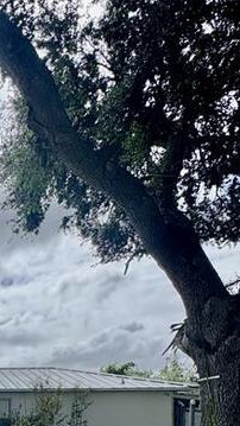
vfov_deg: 48.8
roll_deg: +1.3
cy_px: 415
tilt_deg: +2.1
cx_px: -80
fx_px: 385
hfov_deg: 28.0
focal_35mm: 34
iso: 50
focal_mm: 2.22
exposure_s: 1/2083
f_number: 2.2
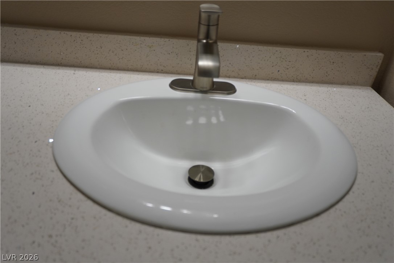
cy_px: 132
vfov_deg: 45.7
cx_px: 197
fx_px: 312
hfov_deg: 64.6
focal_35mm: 28
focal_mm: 19
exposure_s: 1/160
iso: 500
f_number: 4
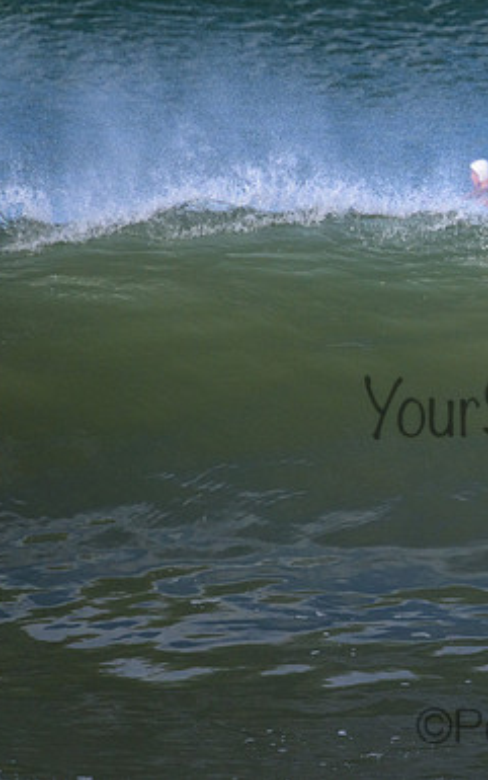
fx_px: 26123
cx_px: 573
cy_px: 390
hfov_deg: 1.1
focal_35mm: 1229
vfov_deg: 1.7
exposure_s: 1/2000
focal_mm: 800
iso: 1800
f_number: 11
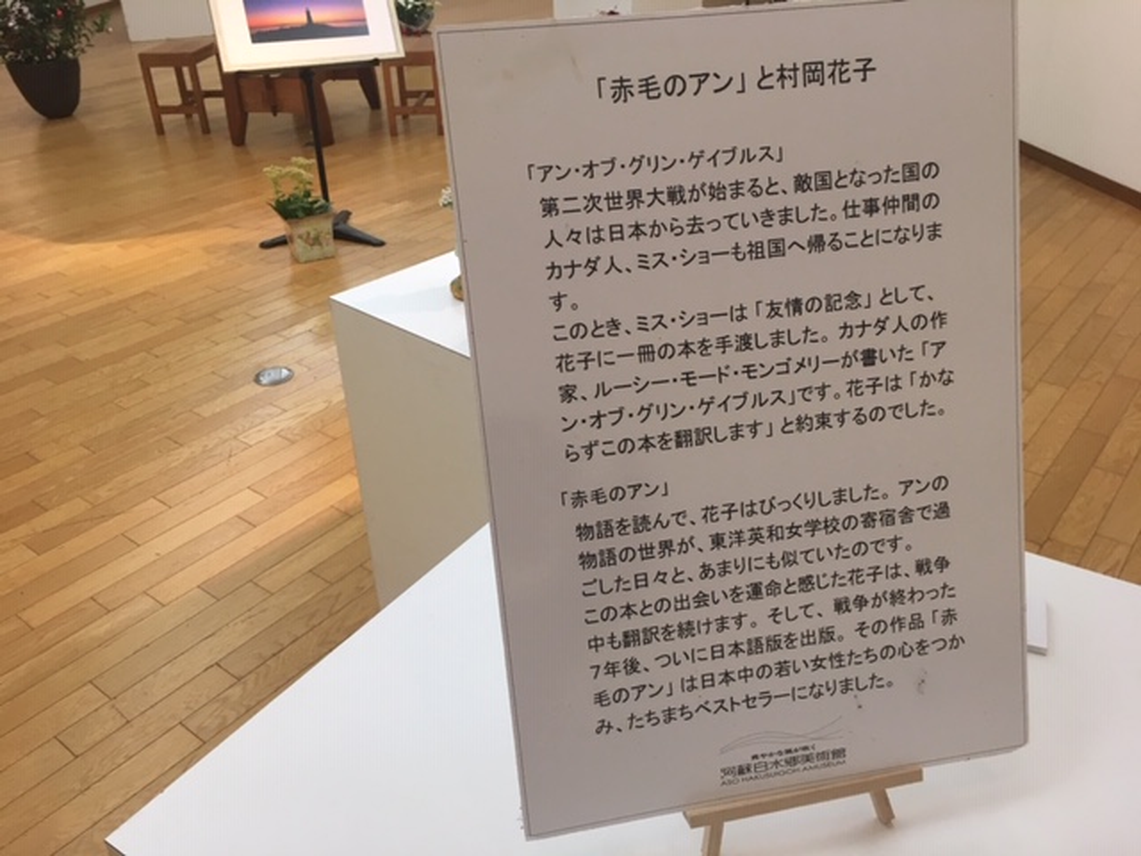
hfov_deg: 61.7
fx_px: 956
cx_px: 570
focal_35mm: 29
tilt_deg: -29.2
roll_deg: +1.4
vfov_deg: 48.2
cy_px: 428
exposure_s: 1/30
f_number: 2.2
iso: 32
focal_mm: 4.15
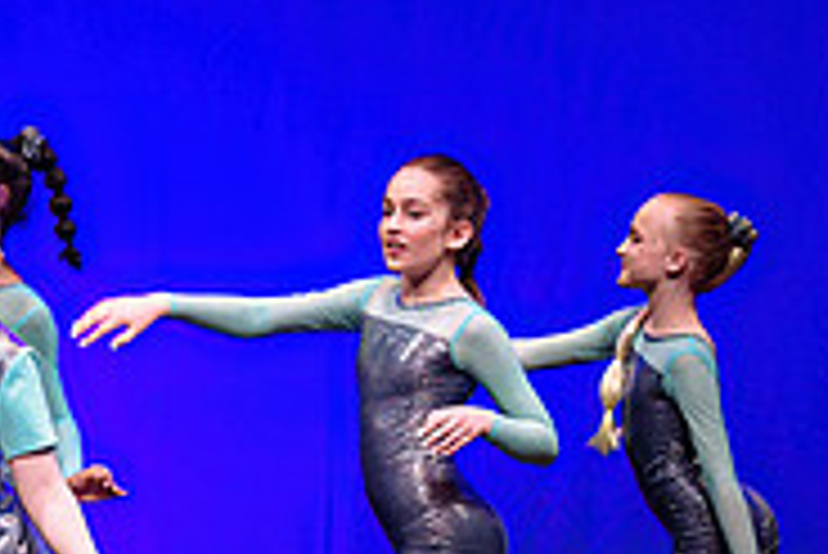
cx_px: -72
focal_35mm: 385
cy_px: 345
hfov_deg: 5.3
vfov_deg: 3.6
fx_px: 8862
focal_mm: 100
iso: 1600
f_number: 2.8
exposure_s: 1/400
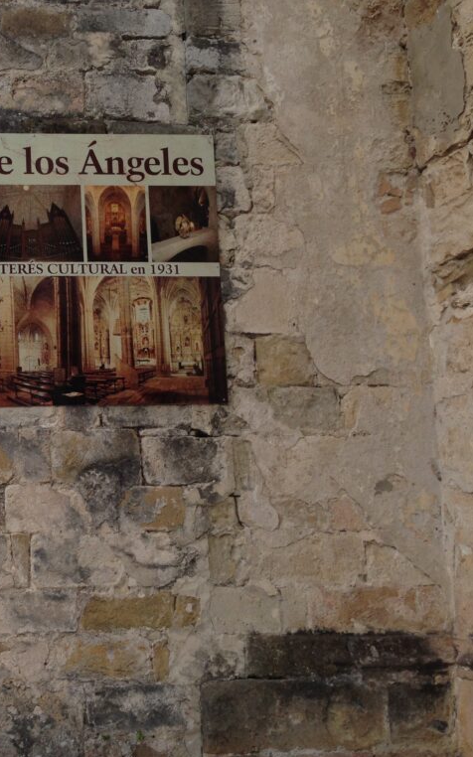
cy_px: 379
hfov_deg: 25.8
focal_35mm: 47
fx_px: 970
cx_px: -14
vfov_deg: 42.7
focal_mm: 4.12
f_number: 2.4
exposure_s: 1/246
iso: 50
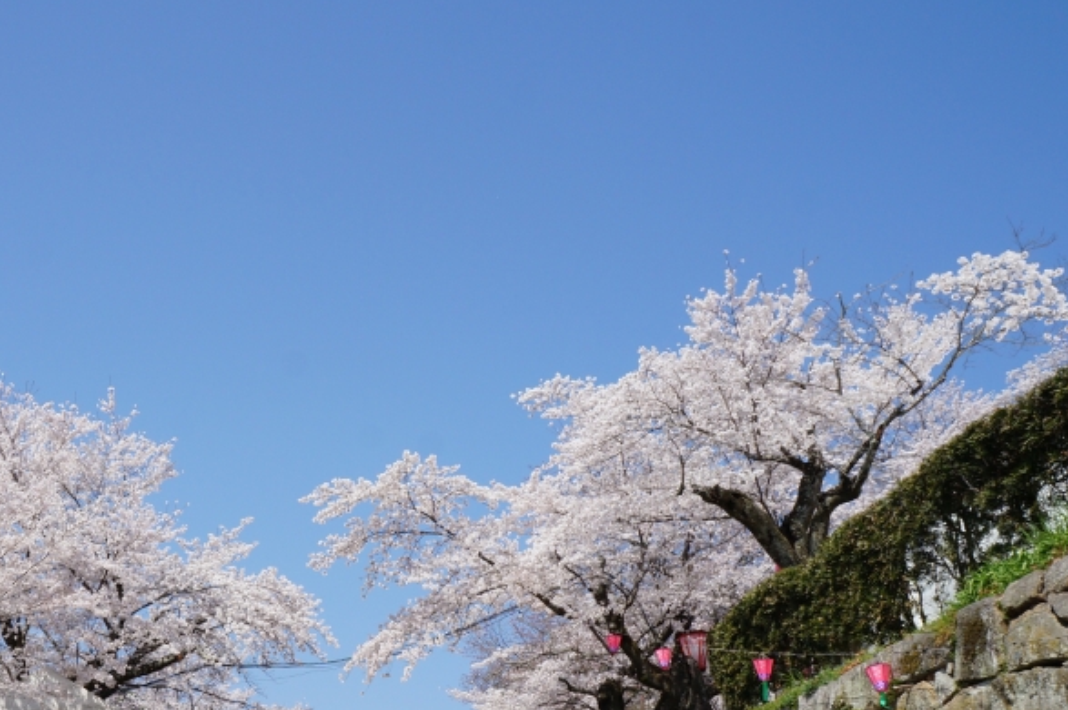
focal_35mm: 46
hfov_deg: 41.6
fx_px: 1363
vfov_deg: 28.5
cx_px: 277
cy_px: 572
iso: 200
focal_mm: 18
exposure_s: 1/320
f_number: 13
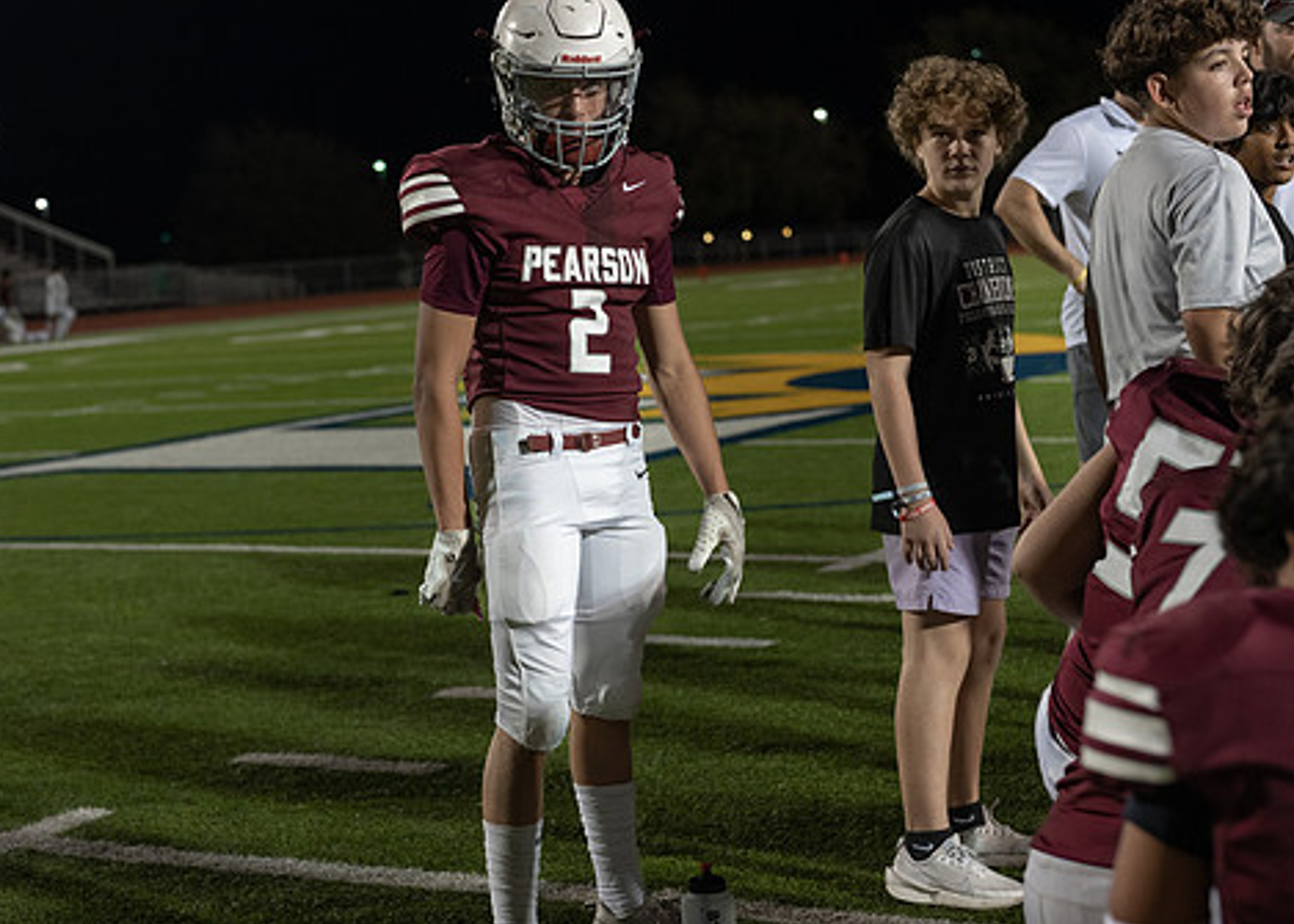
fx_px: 2609
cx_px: 572
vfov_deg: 20.1
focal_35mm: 71
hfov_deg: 27.8
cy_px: 487
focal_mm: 50
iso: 500
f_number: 2.8
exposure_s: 1/400
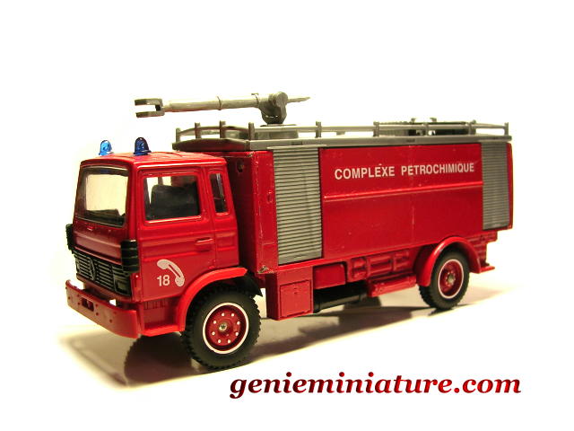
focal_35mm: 38
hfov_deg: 49.0
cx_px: 287
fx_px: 630
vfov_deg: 37.7
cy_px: 216
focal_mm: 5.8
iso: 100
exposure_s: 1/75.1
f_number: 2.8
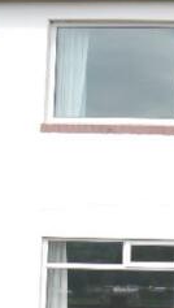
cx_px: 316
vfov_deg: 15.2
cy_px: 153
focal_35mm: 141
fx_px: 1152
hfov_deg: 8.3
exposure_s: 1/320
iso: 160
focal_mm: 15
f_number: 6.3
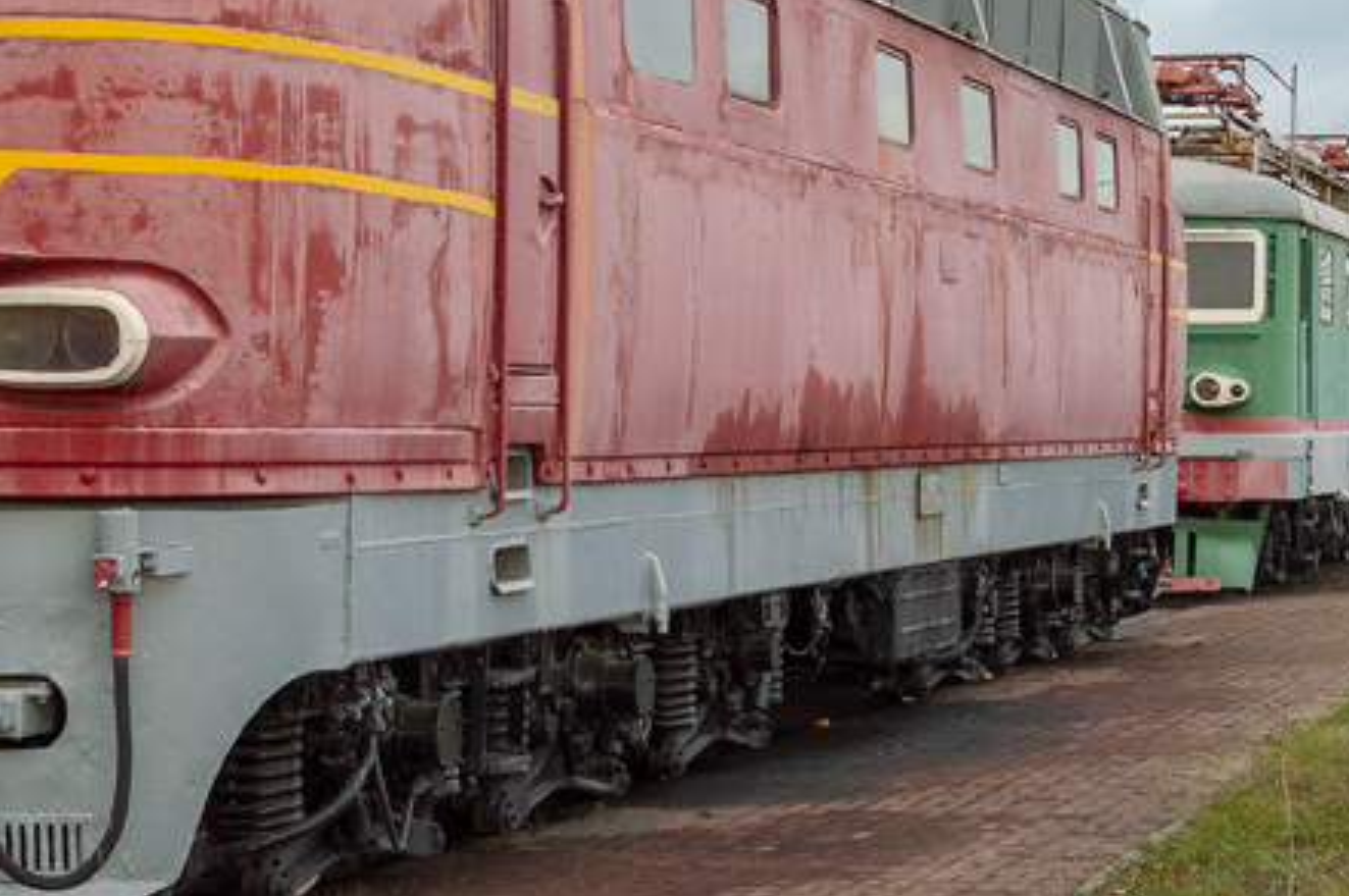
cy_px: 138
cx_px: 422
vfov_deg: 14.6
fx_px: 3481
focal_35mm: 93
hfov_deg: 21.8
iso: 200
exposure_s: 1/400
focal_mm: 20
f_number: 6.3
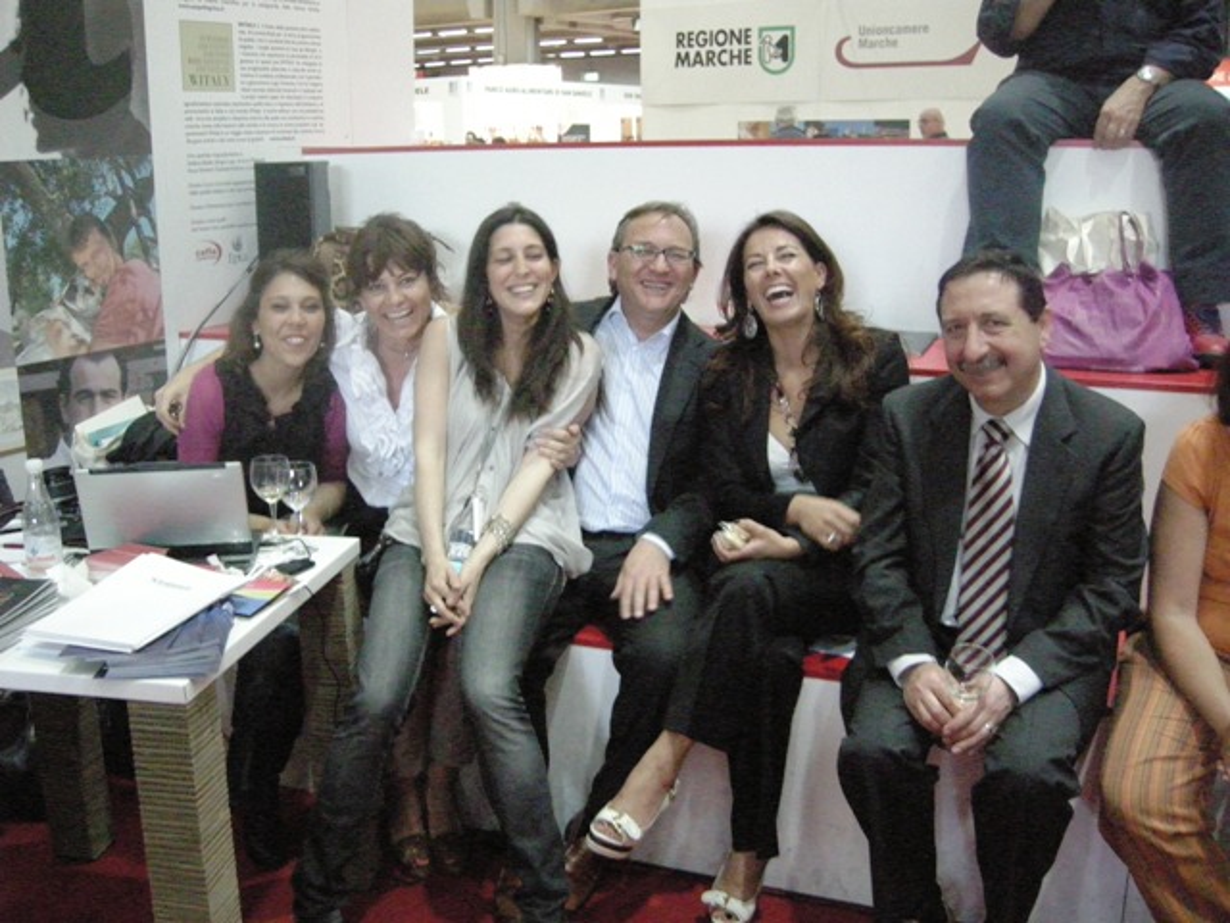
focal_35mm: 36
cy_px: 462
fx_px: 1279
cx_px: 615
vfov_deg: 39.7
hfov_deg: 51.4
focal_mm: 7.5
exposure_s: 1/57
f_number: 2.7
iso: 1600
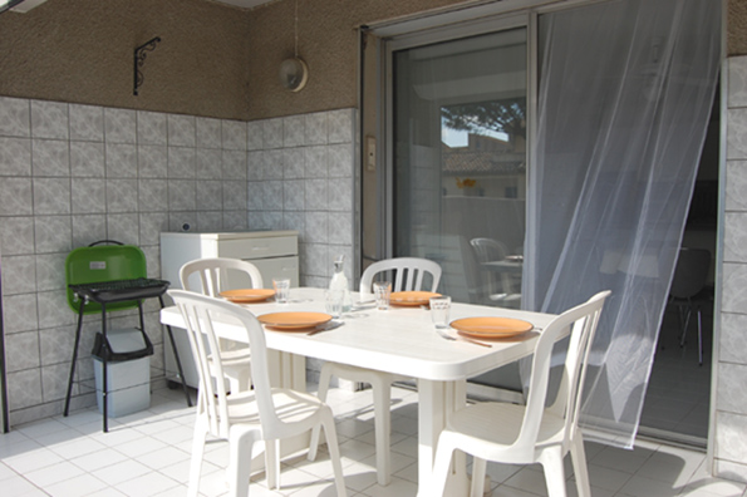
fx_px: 622
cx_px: 374
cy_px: 248
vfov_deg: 43.6
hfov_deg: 62.0
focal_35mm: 30
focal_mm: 20
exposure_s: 1/320
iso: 200
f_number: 9
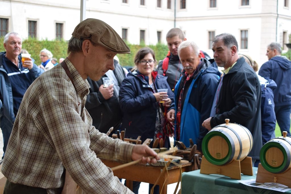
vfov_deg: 22.6
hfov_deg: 33.4
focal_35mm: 60
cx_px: 146
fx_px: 485
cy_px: 97
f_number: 5.6
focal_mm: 40
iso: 400
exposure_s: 1/125
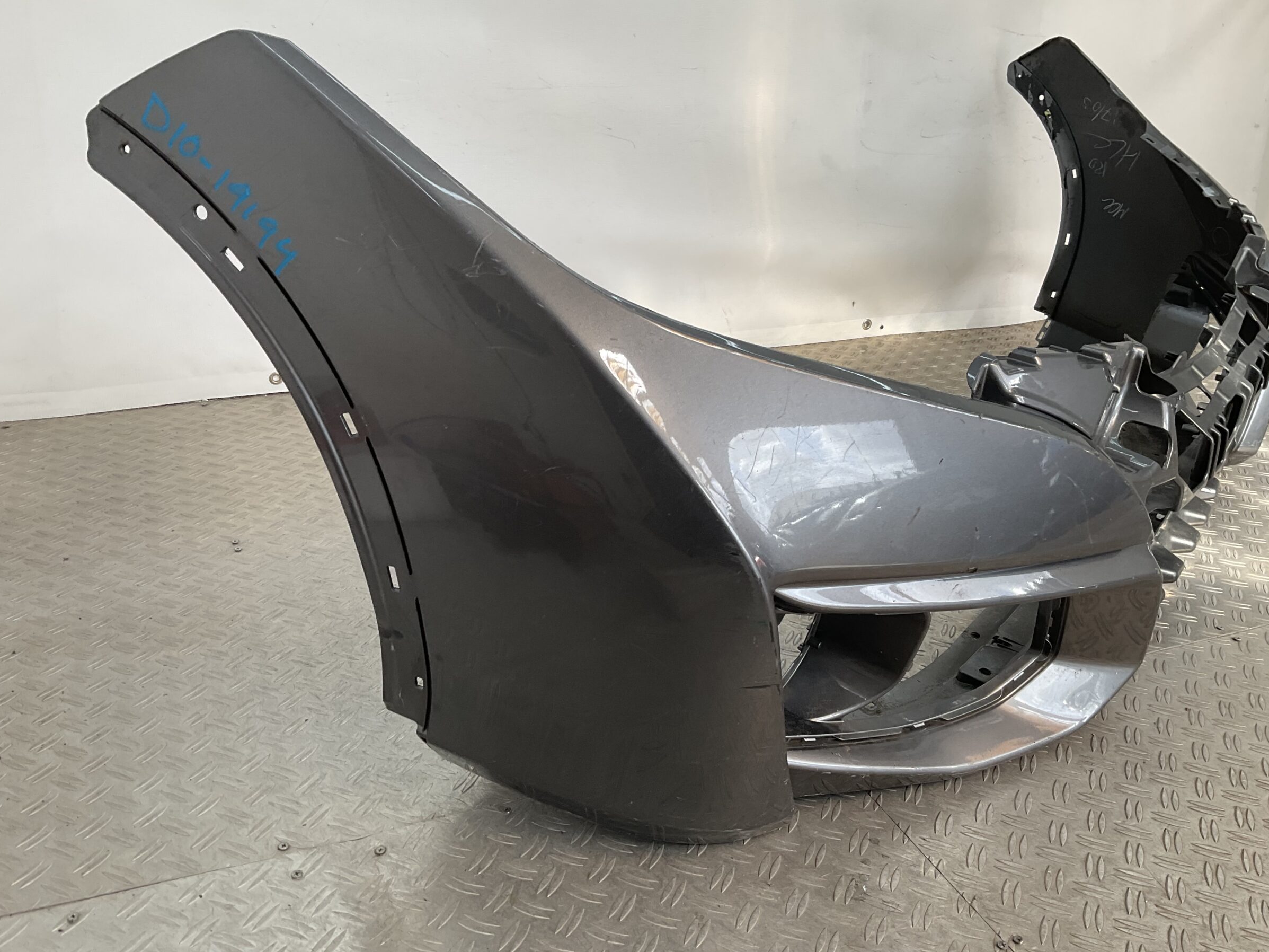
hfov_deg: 58.3
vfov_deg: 45.4
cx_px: 657
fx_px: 1136
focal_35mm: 31
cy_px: 449
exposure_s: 1/215
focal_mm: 3
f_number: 1.8
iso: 16
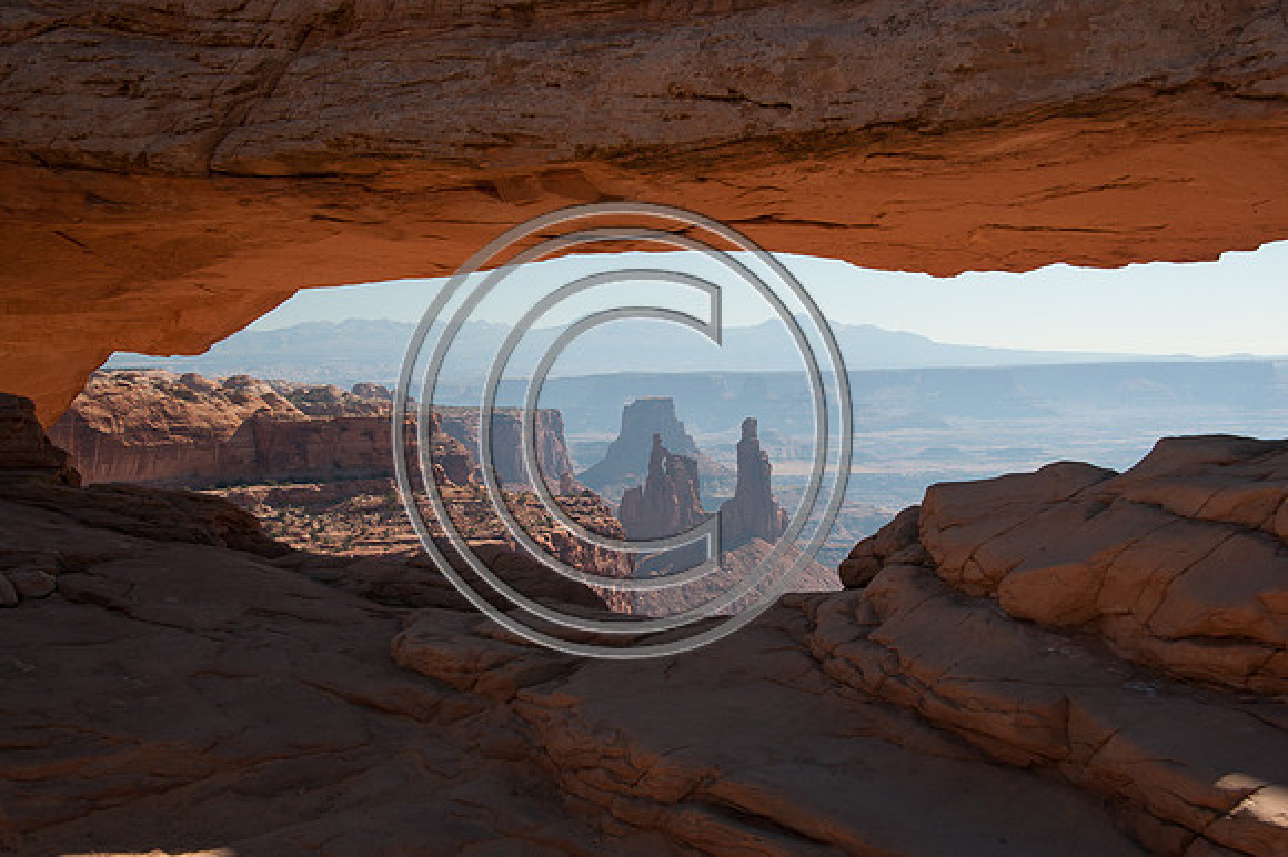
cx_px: 644
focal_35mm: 48
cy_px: 428
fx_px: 1716
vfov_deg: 28.0
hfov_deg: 41.1
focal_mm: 48
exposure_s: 1/250
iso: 500
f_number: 11
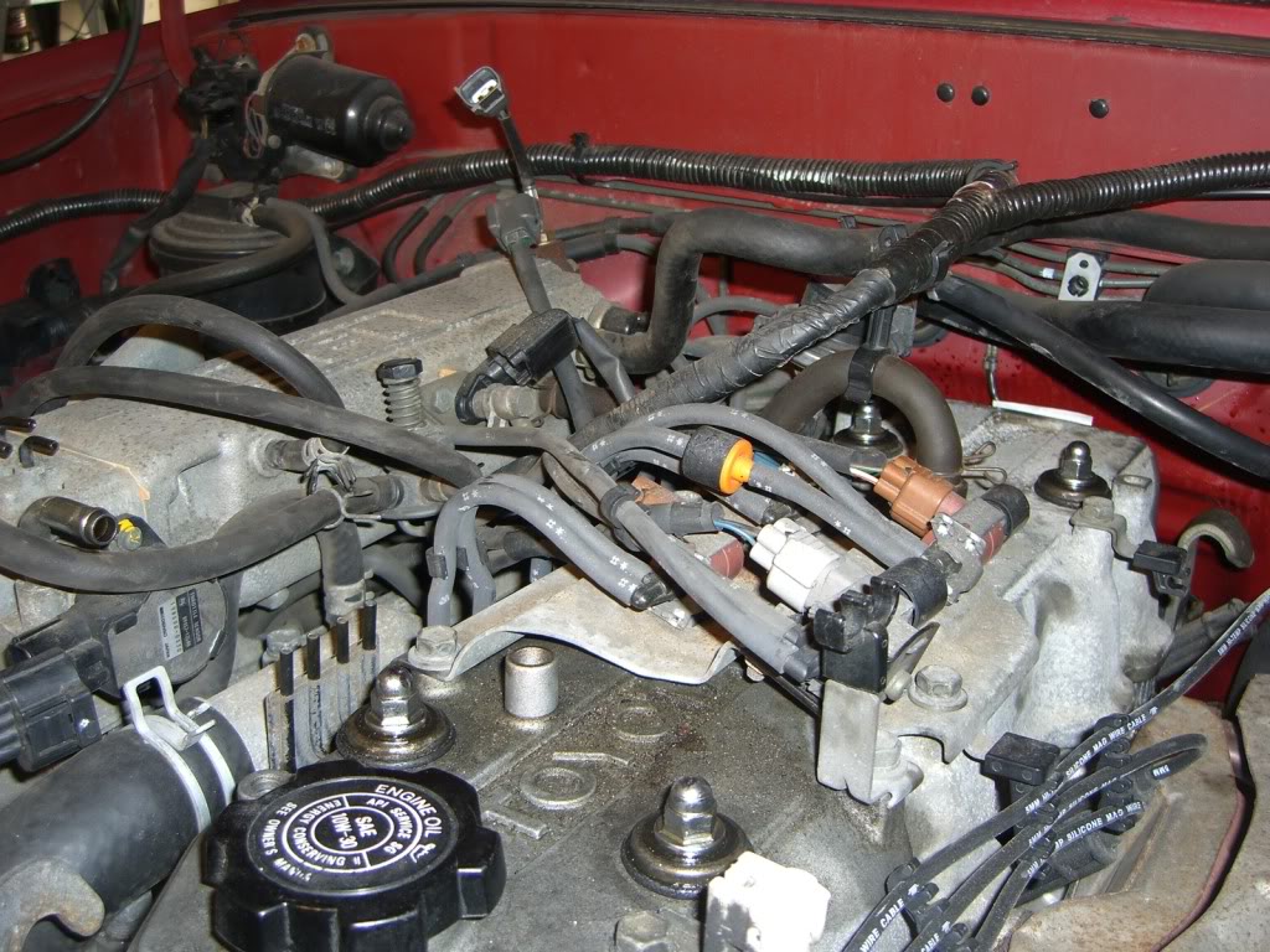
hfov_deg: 49.0
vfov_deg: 37.7
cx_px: 635
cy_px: 476
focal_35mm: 38
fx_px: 1394
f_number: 2.8
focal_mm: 7.9
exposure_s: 1/60
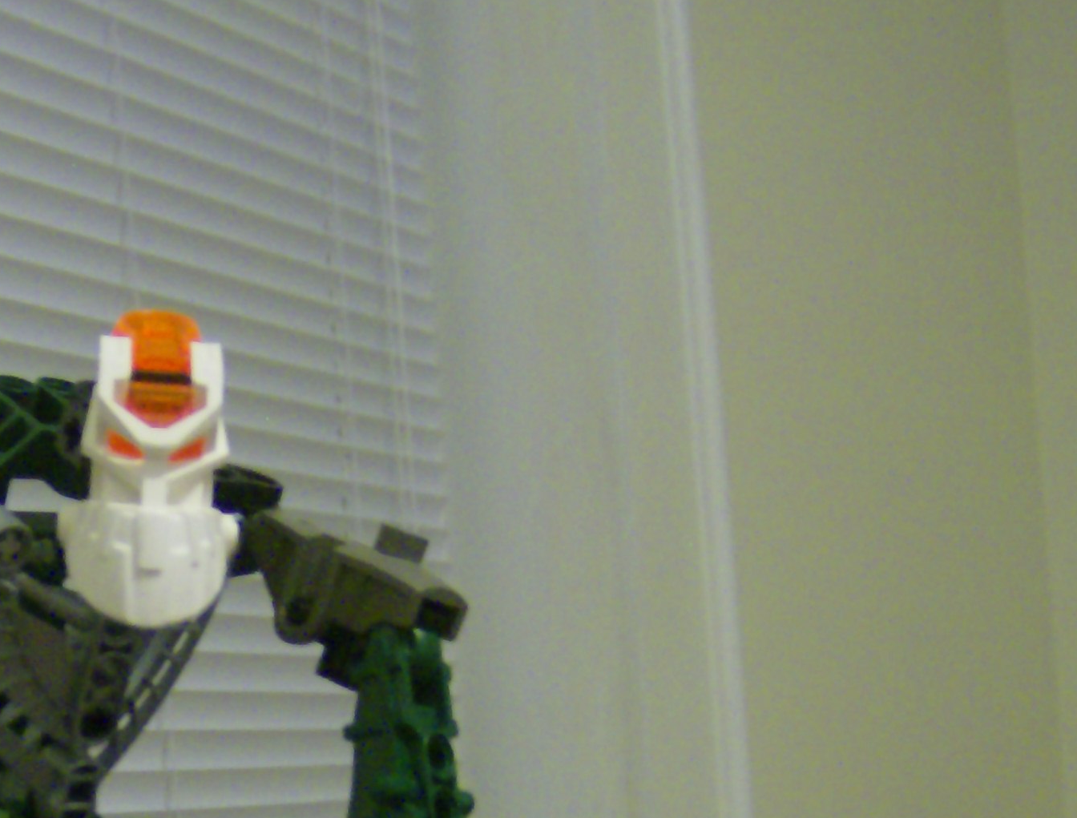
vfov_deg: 19.4
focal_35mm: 75
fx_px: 2344
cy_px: 768
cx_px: 58
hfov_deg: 24.9
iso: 200
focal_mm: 6
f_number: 2.8
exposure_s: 1/3.19
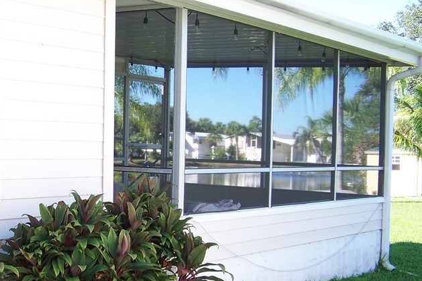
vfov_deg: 22.2
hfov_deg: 32.0
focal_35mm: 61
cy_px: 187
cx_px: 81
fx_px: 715
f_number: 2.8
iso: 64
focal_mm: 5.85
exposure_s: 1/160
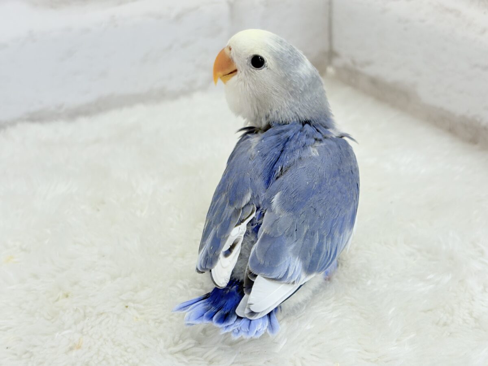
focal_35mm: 52
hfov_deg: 36.8
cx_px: 244
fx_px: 733
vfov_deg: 28.0
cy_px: 183
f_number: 1.6
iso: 64
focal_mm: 5.96
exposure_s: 1/100
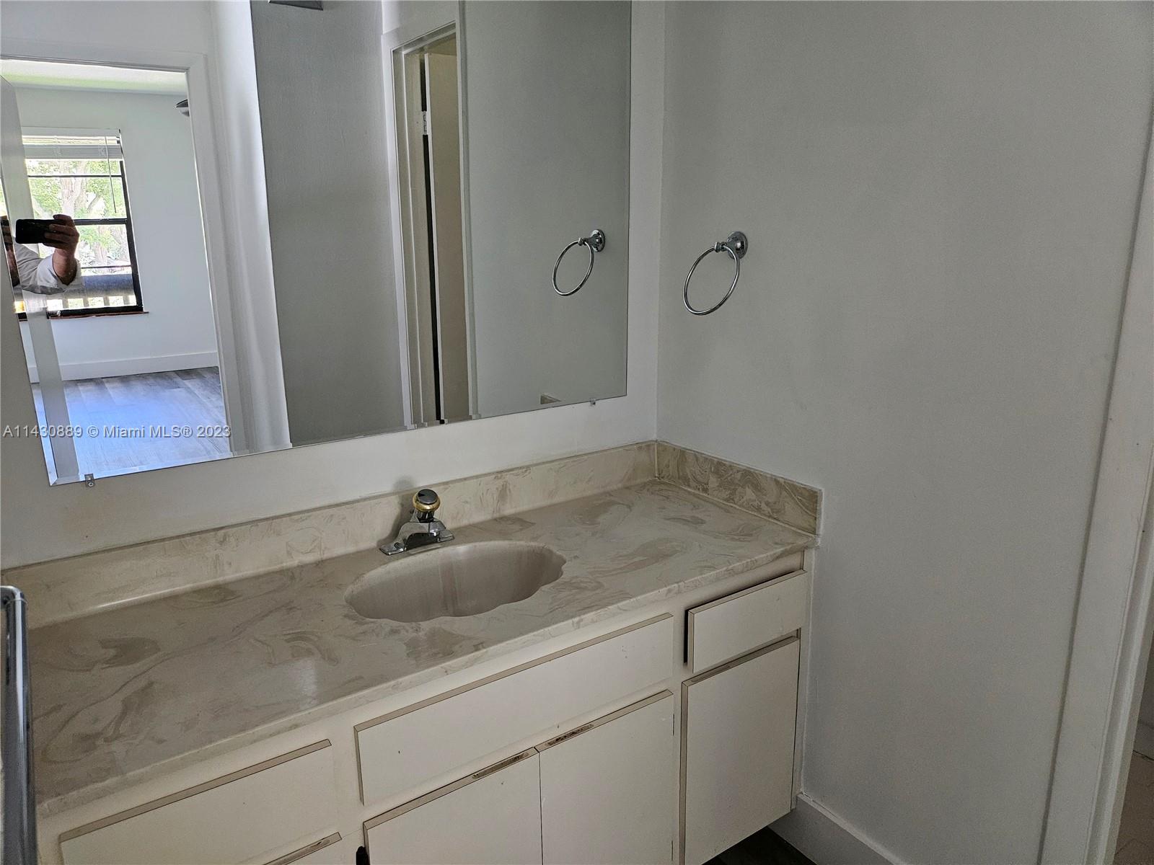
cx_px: 577
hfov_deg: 73.9
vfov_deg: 58.9
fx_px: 767
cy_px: 432
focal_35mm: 23
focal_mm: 5.4
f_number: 1.8
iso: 800
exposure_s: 1/120
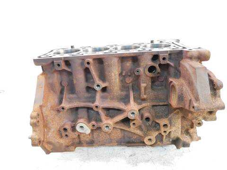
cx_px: 114
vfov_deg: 56.8
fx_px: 157
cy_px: 85
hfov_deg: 71.6
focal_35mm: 24
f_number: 3.5
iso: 3200
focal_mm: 12
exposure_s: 1/60
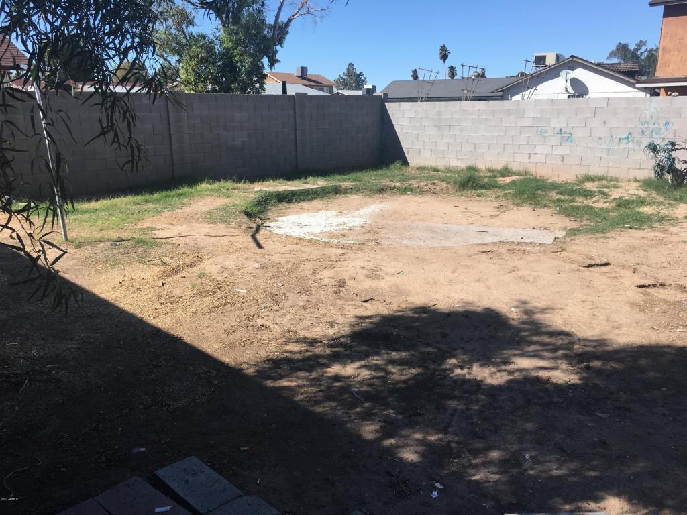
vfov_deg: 48.2
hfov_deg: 61.7
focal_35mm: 29
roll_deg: +0.3
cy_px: 258
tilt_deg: -13.8
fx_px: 576
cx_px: 344
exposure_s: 1/1451
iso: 32
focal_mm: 4.15
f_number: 2.2
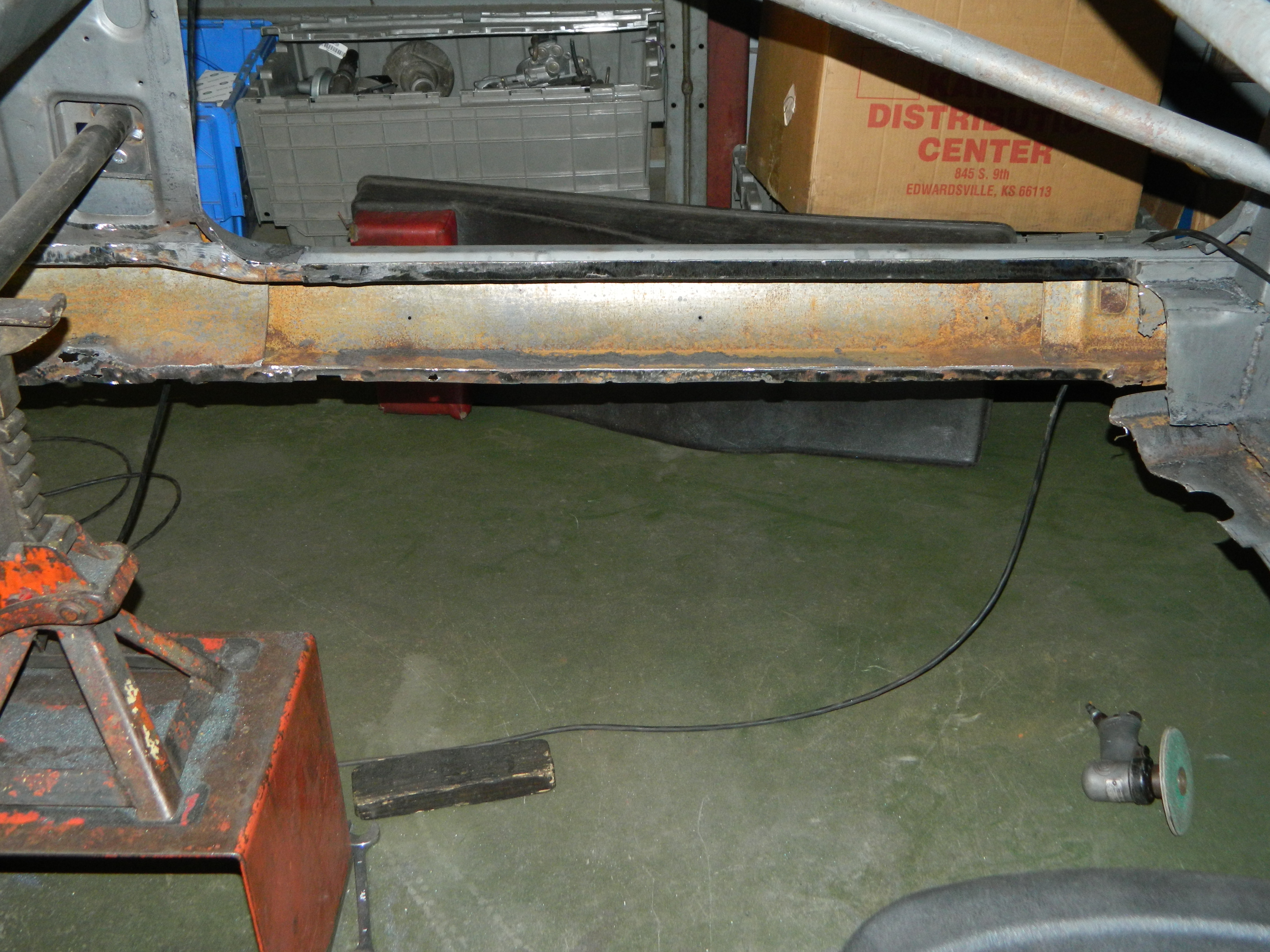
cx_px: 635
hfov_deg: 45.8
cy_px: 476
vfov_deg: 35.1
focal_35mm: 41
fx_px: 1504
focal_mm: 7.3
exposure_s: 1/40
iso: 200
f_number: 3.5
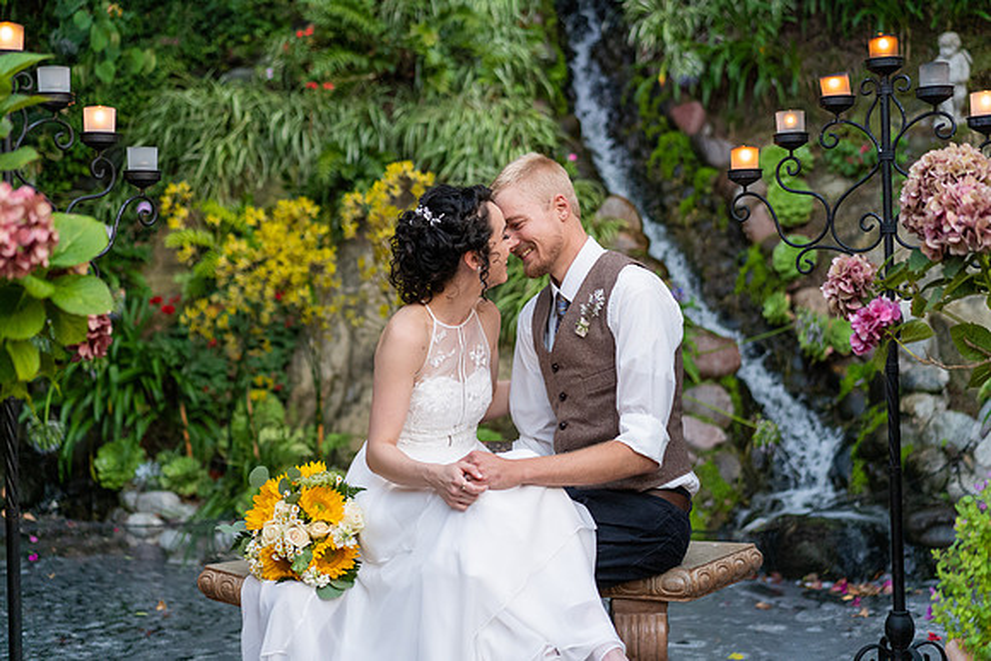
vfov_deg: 24.6
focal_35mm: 55
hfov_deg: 36.2
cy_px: 330
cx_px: 496
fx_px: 1514
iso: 500
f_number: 2.2
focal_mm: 55
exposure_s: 1/400
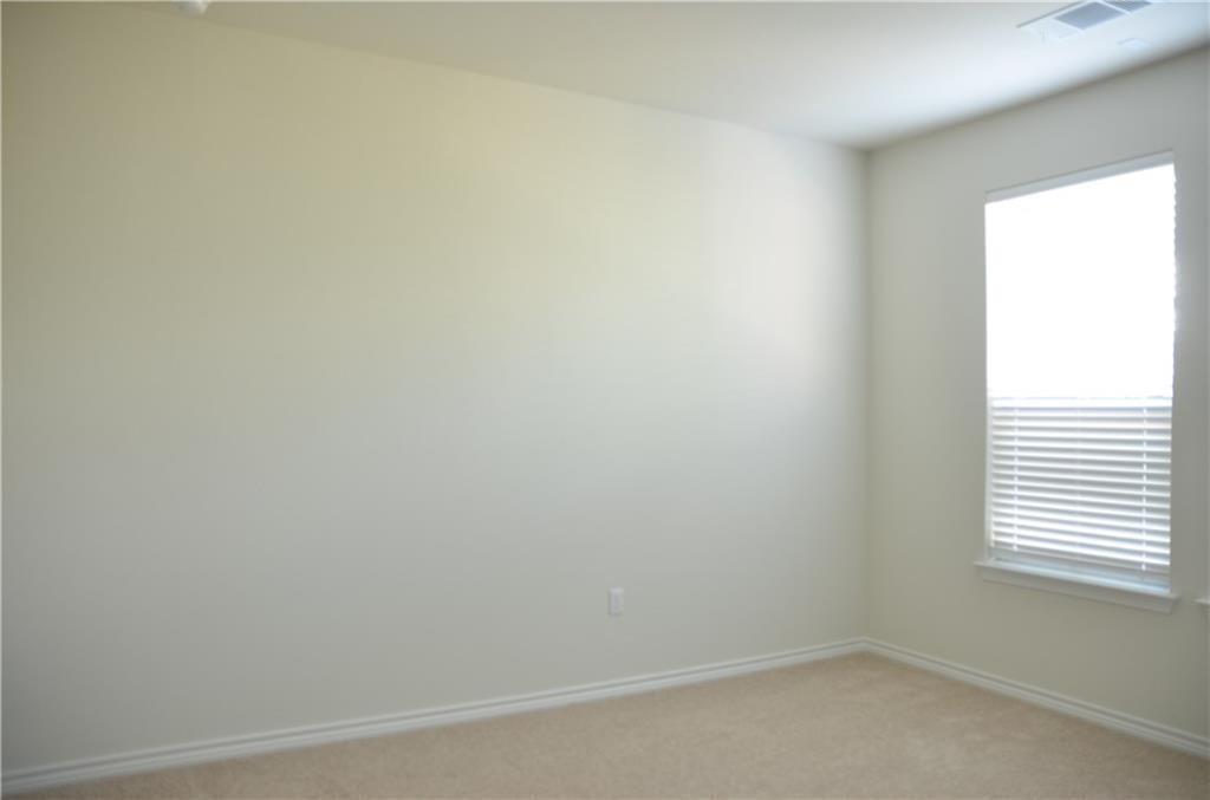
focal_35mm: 26
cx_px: 605
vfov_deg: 50.2
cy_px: 400
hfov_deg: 70.6
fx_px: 855
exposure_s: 1/4
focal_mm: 17
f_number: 2.8
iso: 100
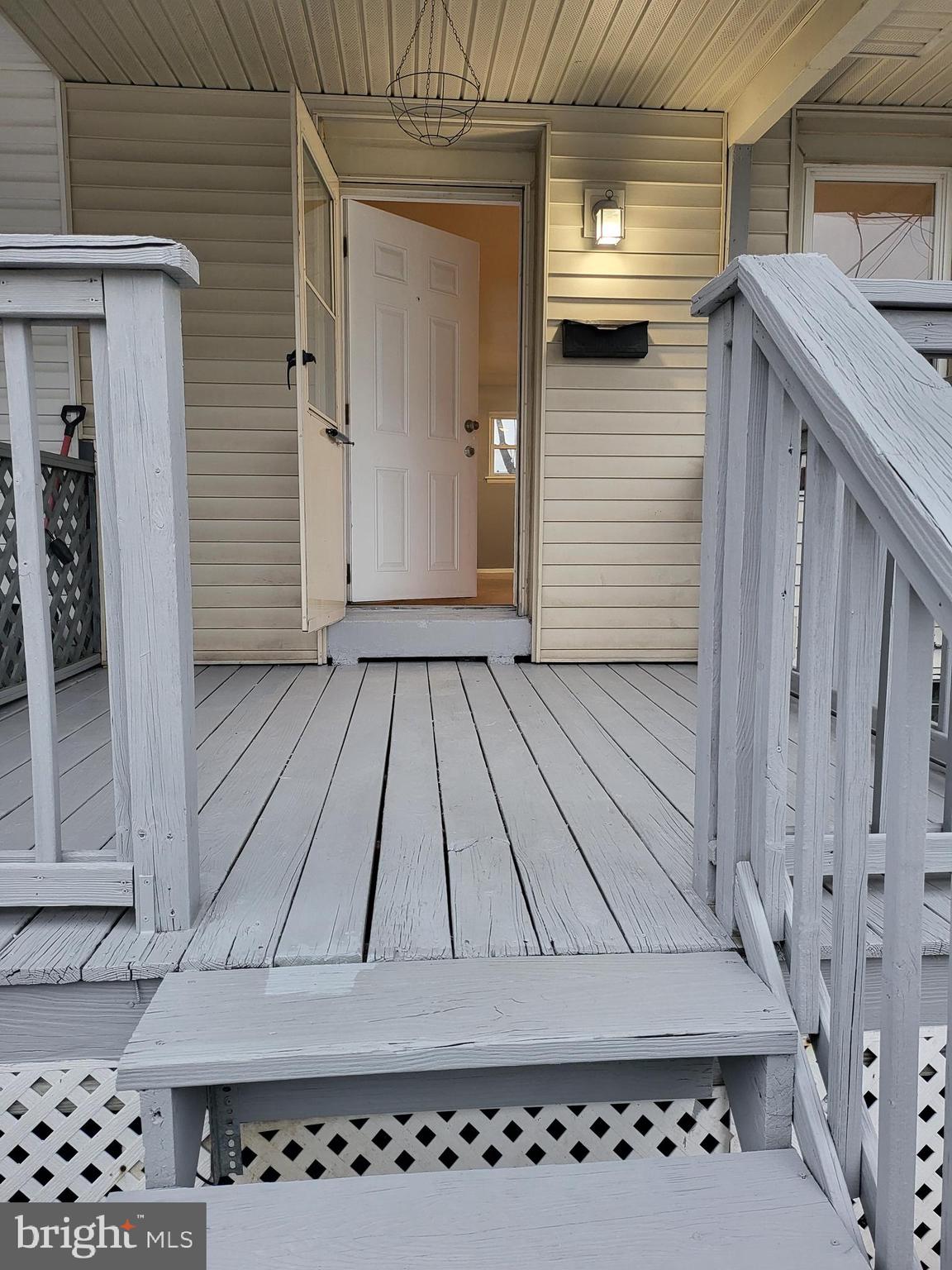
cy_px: 635
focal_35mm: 24
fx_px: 880
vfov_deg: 71.6
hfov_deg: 56.8
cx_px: 476
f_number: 1.8
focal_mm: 5
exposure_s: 1/120
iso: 200
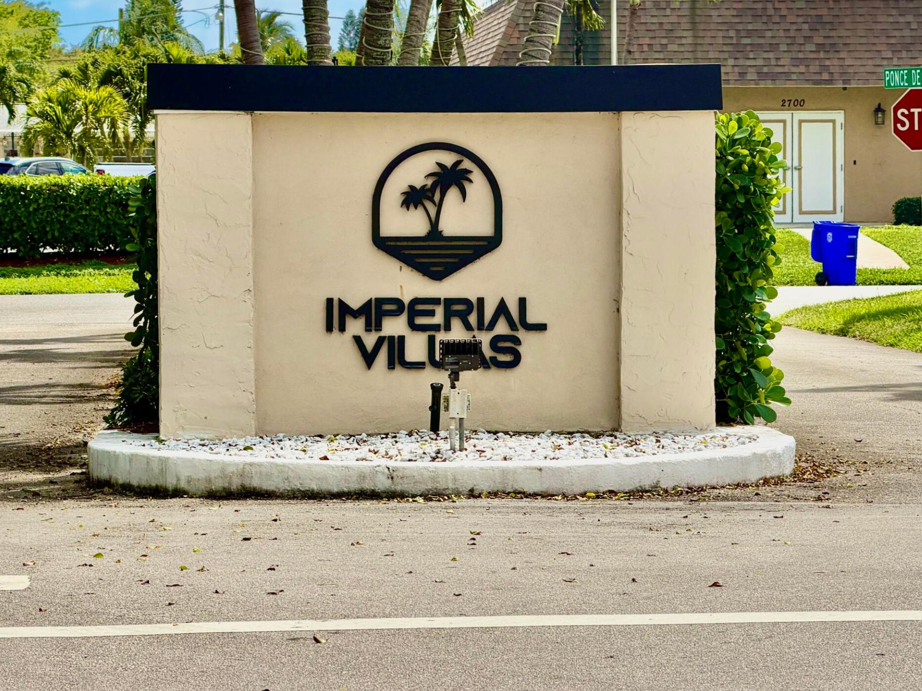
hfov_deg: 12.3
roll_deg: +0.4
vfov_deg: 9.3
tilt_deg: -2.7
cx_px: 441
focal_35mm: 160
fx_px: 4262
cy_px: 301
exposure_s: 1/820
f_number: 2.8
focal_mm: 16.89
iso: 20
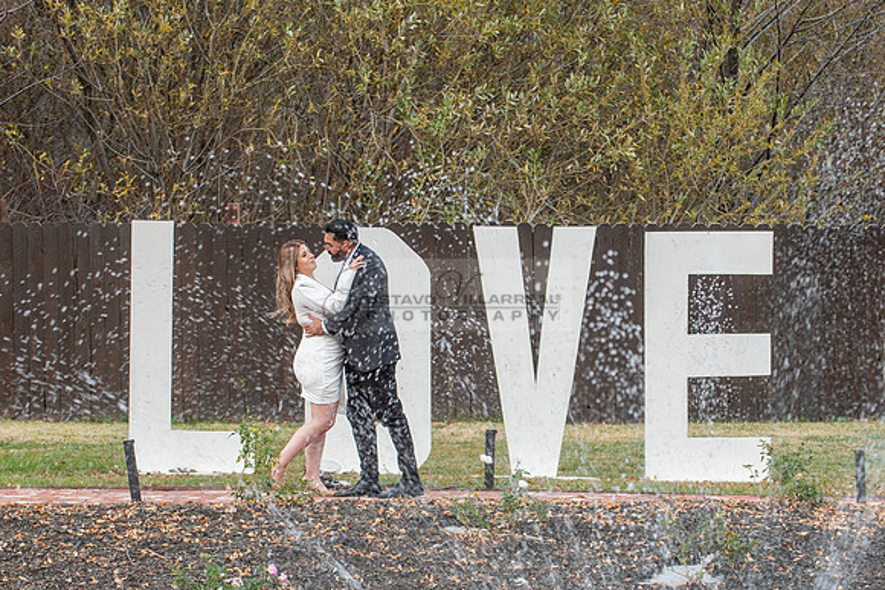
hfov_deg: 10.1
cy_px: 403
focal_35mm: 204
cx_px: 515
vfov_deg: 6.7
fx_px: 5015
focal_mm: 105
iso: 250
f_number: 3.5
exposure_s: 1/200
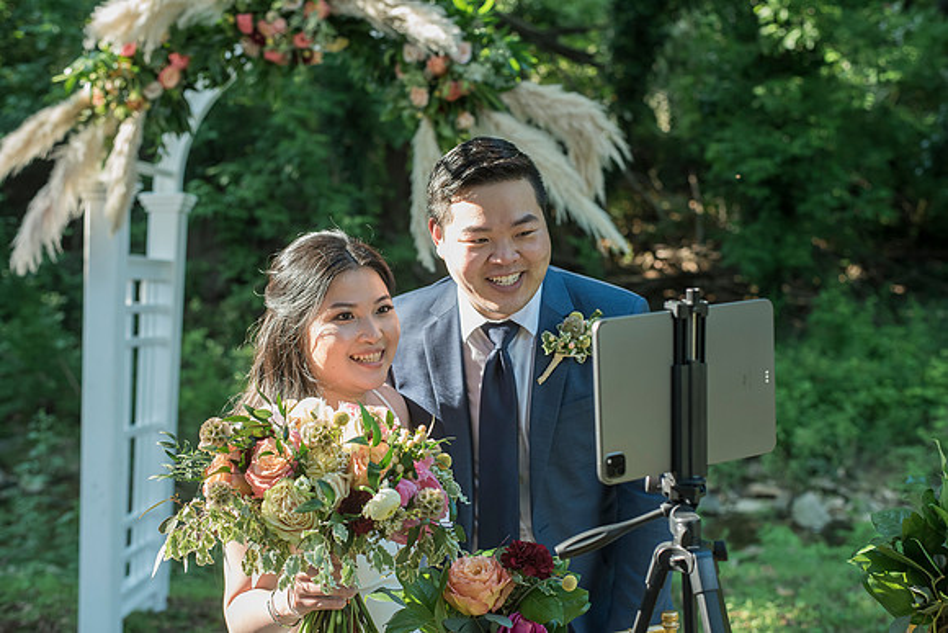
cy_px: 316
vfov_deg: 27.0
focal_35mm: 50
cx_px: 474
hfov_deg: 39.6
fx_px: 1317
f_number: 4
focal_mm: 50
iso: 1000
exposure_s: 1/500
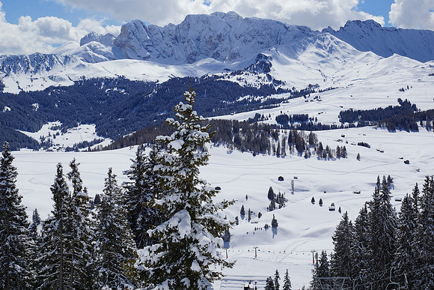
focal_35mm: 52
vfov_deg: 25.8
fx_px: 633
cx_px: 217
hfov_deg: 37.8
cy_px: 145
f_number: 8
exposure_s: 1/1250
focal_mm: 35
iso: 100
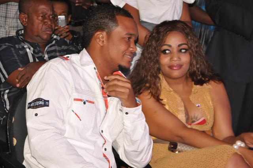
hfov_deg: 17.1
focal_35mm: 120
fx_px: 842
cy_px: 84
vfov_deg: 11.4
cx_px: 126
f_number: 7.1
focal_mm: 80
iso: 1600
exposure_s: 1/100
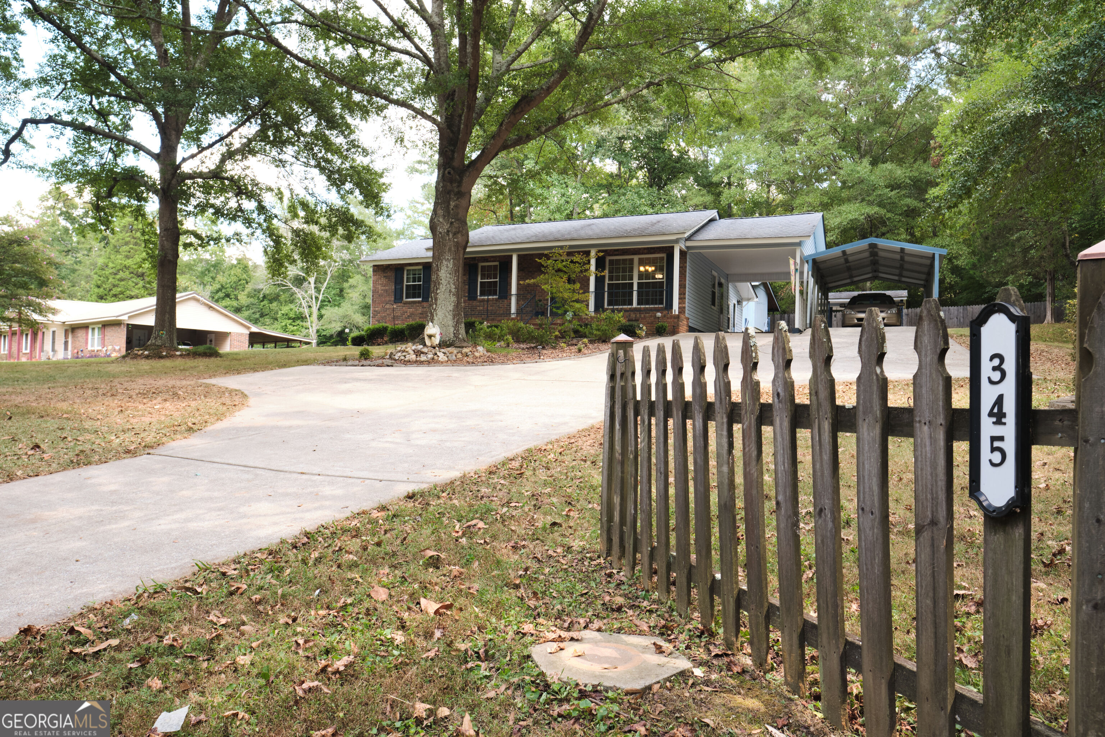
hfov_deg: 73.7
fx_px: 737
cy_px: 368
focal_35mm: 24
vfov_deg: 53.1
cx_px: 552
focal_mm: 16
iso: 400
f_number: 8
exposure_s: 1/30
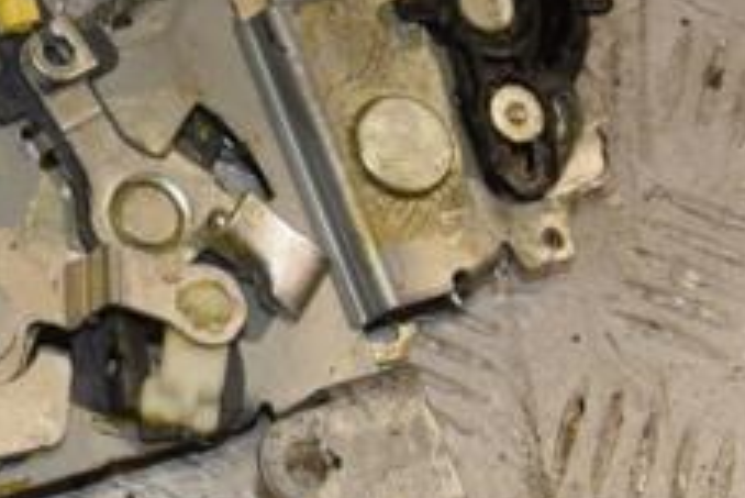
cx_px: -132
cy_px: 201
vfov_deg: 9.1
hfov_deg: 13.3
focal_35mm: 151
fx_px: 3127
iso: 800
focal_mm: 38
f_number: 8
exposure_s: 1/200
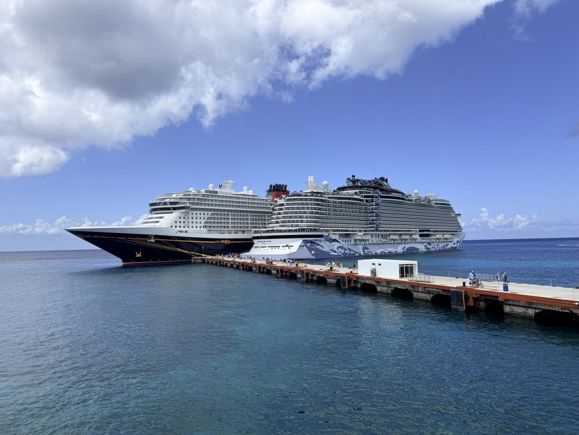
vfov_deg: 56.8
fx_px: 401
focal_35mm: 24
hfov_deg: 71.6
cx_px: 290
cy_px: 218
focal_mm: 6.76
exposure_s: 1/6711
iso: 80
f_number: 1.78
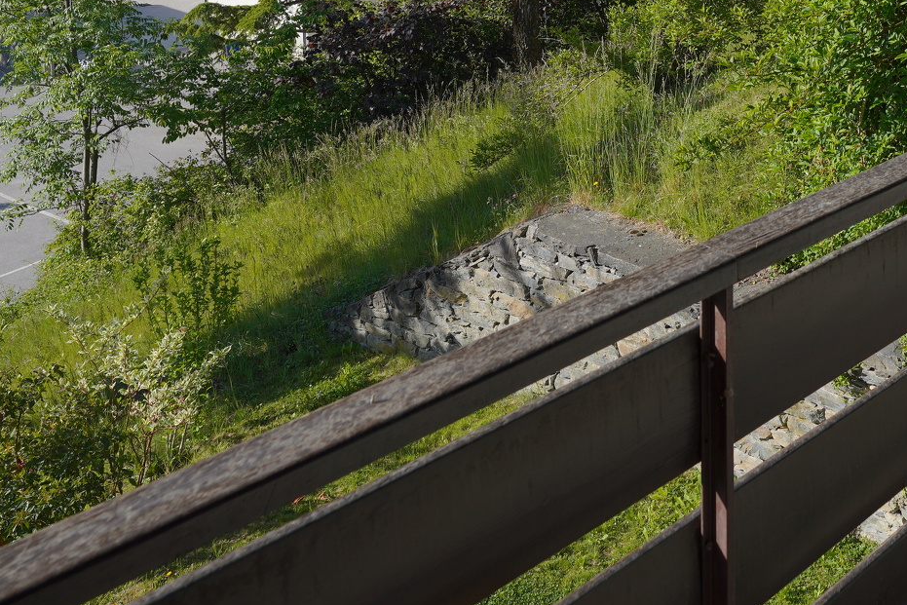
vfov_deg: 26.1
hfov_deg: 42.4
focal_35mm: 44
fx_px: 1109
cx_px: 731
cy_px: -181
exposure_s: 1/320
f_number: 5.6
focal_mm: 16
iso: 100
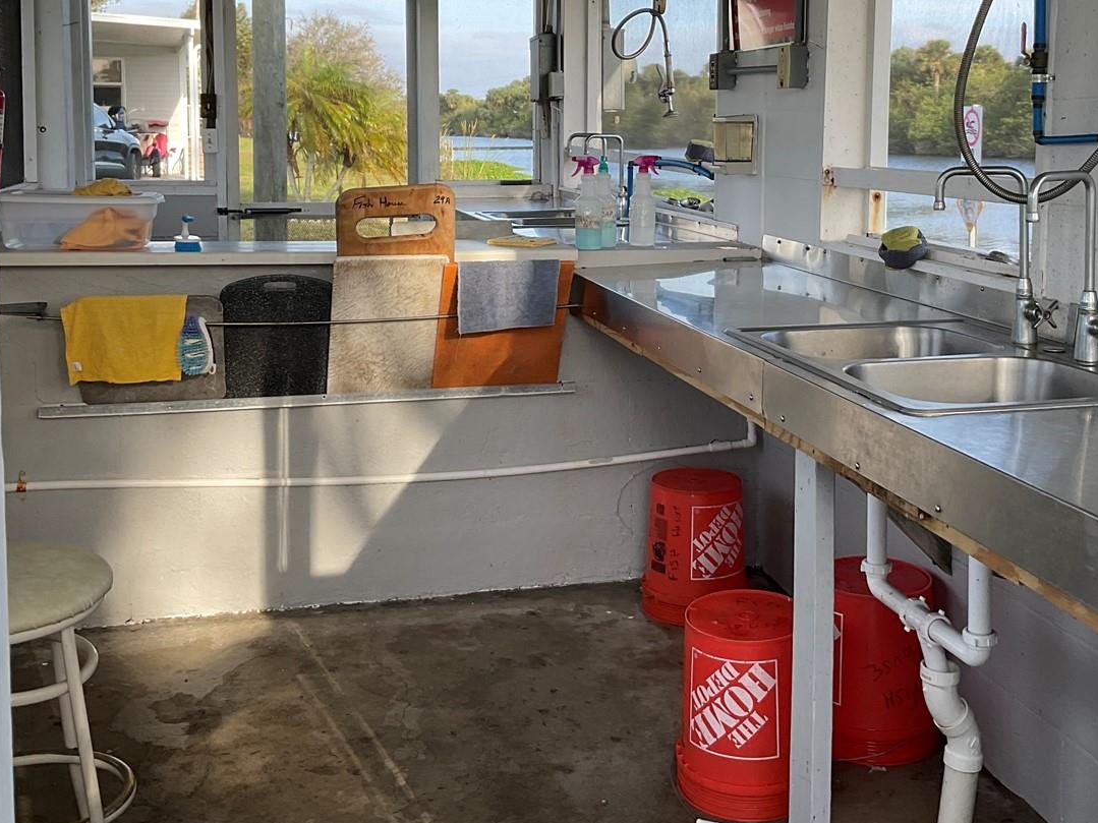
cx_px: 645
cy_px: 236
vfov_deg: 33.1
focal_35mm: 43
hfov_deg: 43.7
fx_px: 1364
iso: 16
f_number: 1.8
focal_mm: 3
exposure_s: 1/163
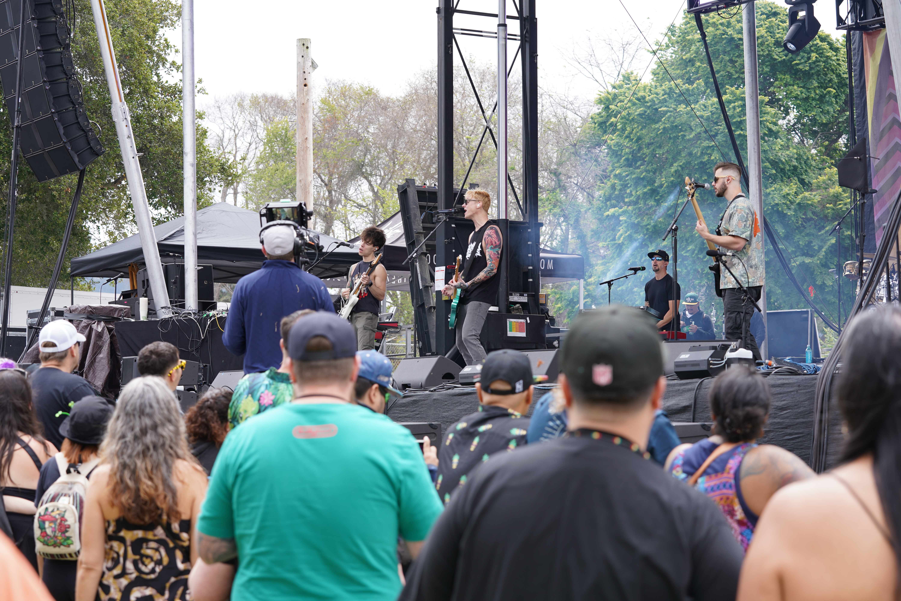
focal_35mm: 88
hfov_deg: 23.1
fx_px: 2202
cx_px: 450
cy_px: 300
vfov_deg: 15.5
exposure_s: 1/160
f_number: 5.6
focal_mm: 88
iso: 100
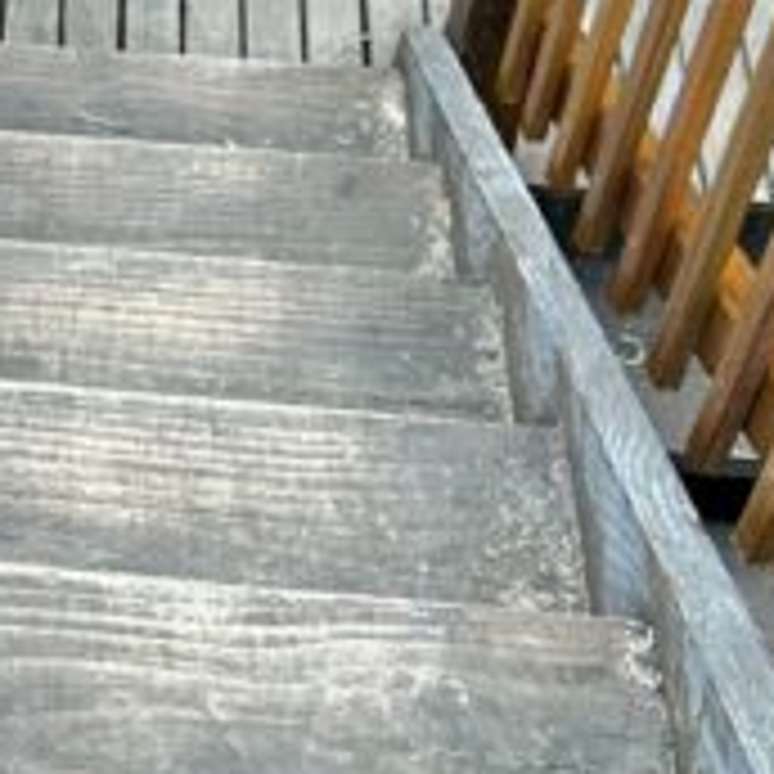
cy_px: 68
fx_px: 1998
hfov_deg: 20.4
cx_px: -166
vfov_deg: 21.4
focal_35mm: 79
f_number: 1.78
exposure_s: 1/121
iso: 64
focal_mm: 6.86
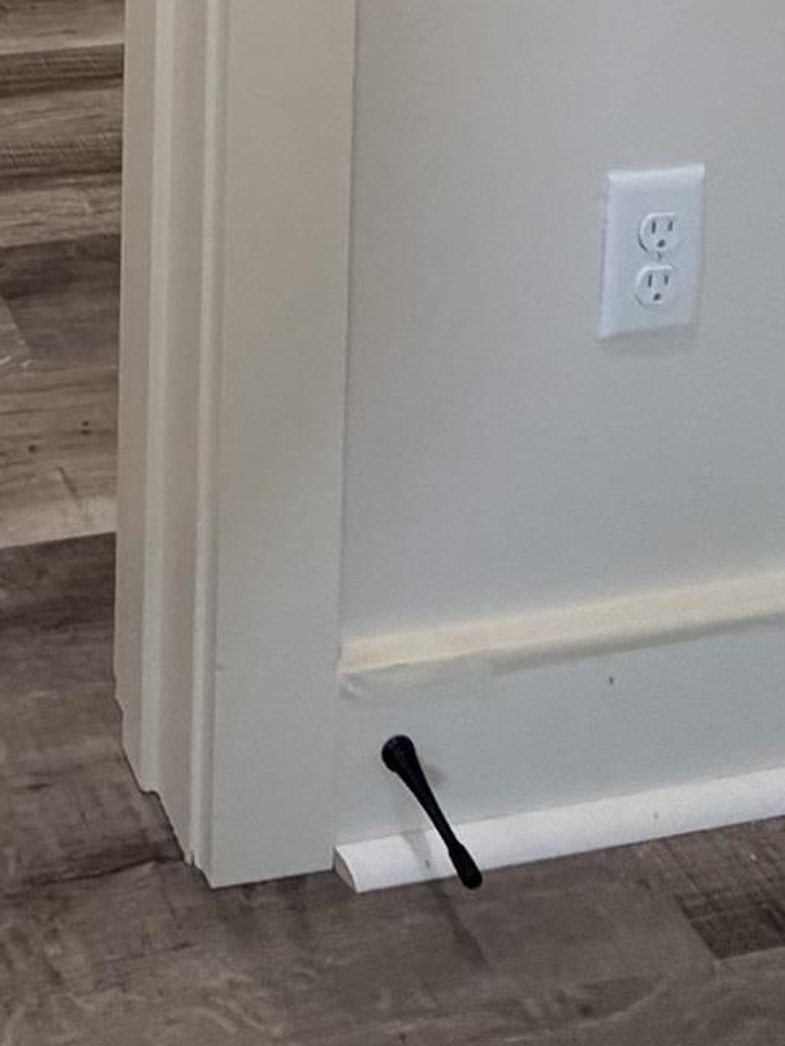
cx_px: -337
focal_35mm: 50
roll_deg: +0.9
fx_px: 1511
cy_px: -668
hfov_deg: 24.0
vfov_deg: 24.7
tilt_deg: -3.6
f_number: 2.2
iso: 250
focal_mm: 2.22
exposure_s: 1/120
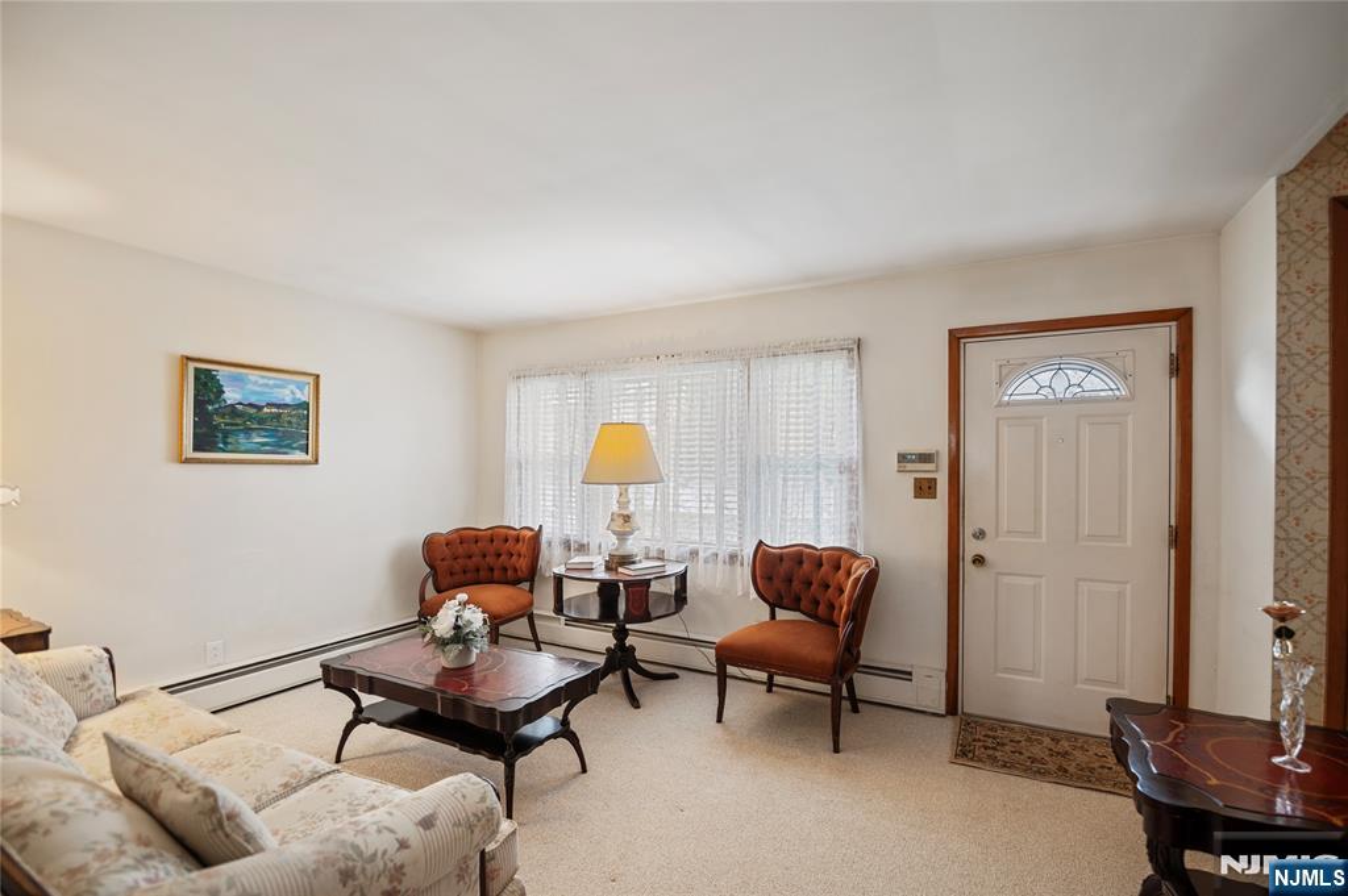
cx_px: 674
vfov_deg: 77.2
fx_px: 561
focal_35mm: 15
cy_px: 448
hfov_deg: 100.4
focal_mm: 15
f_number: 2.8
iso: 160
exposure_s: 1/50
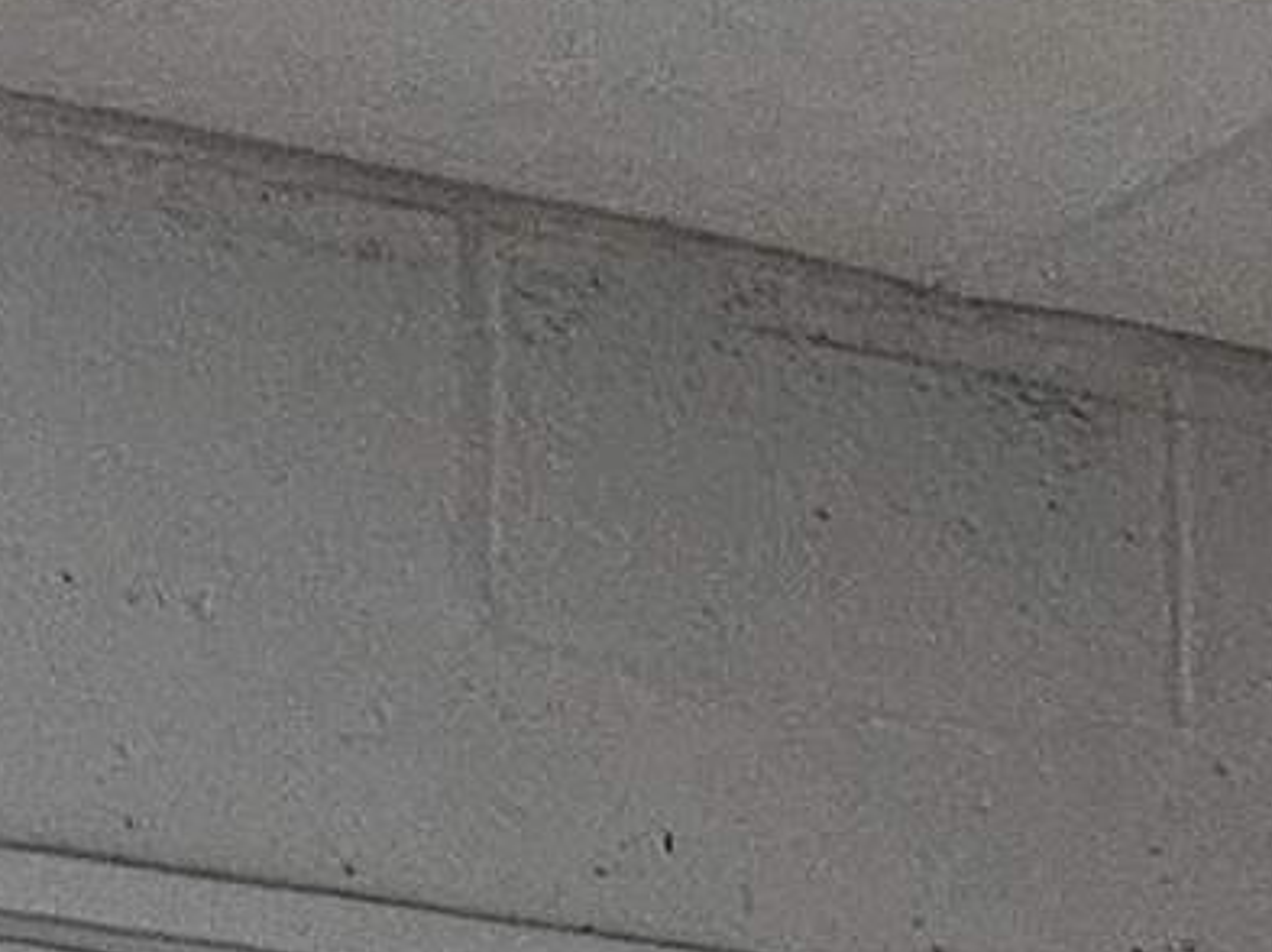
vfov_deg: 7.2
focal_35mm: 180
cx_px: 1531
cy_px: 3060
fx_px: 6608
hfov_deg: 10.8
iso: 500
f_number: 1.8
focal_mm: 5.4
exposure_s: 1/60
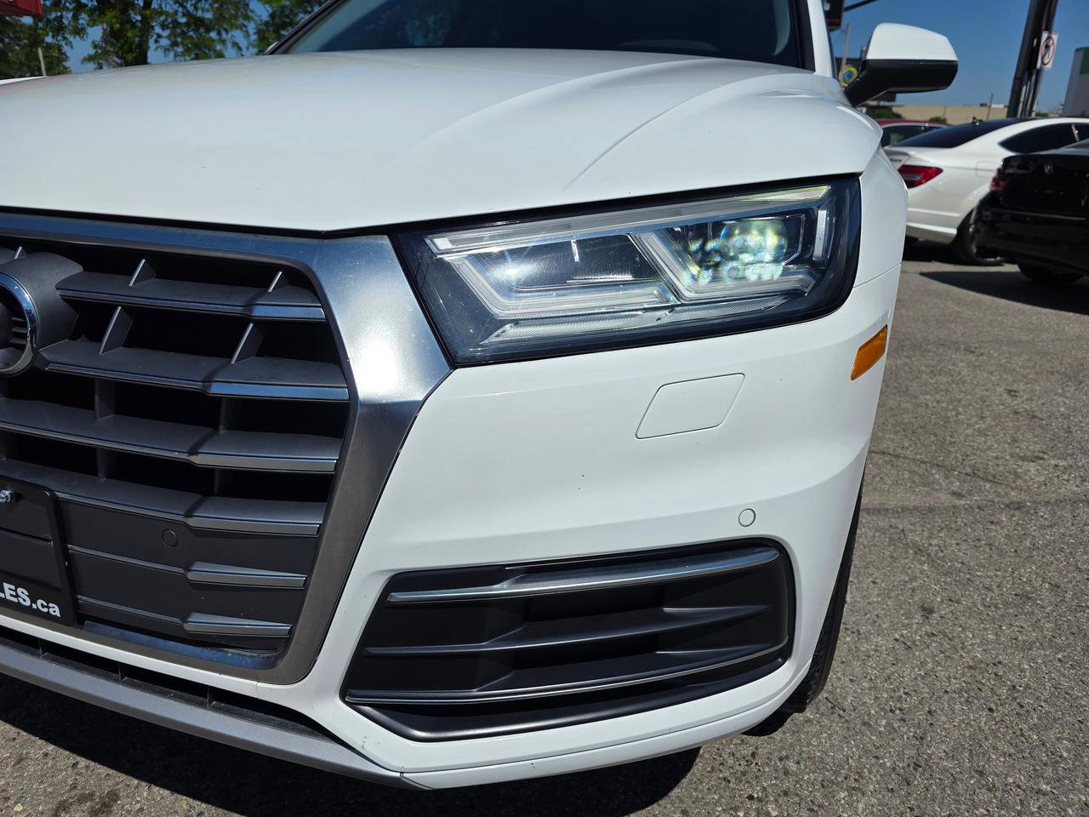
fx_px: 724
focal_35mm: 23
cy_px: 408
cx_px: 544
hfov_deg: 73.9
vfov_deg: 58.9
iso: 40
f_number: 1.7
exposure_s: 1/7944
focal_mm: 6.3
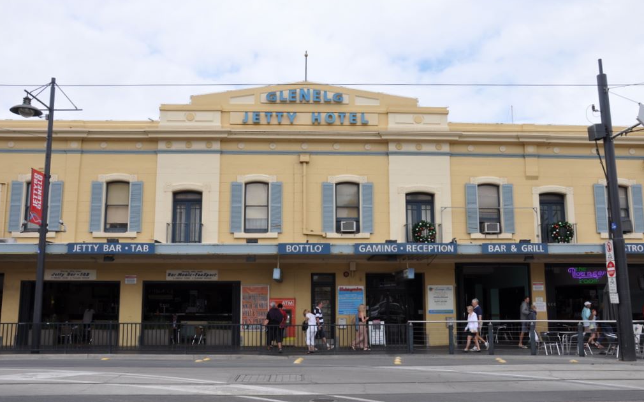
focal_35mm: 33
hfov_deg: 58.9
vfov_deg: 38.8
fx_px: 571
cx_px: 319
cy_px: 210
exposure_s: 1/160
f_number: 13
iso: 200
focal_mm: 21
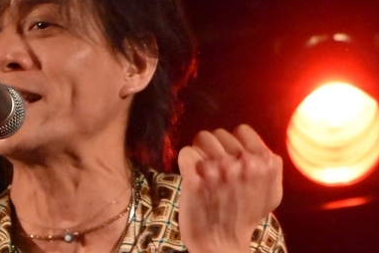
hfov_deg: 8.4
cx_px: 79
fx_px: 2590
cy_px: 452
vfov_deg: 5.5
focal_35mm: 246
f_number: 5
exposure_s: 1/60
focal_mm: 52
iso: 7200
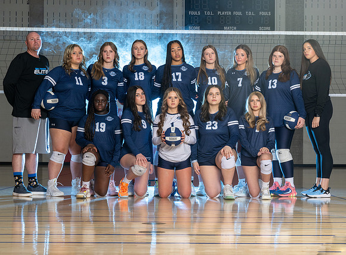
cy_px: 141
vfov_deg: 17.2
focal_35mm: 85
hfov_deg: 23.1
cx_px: 207
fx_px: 844
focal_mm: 70
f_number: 9
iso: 400
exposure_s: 1/125
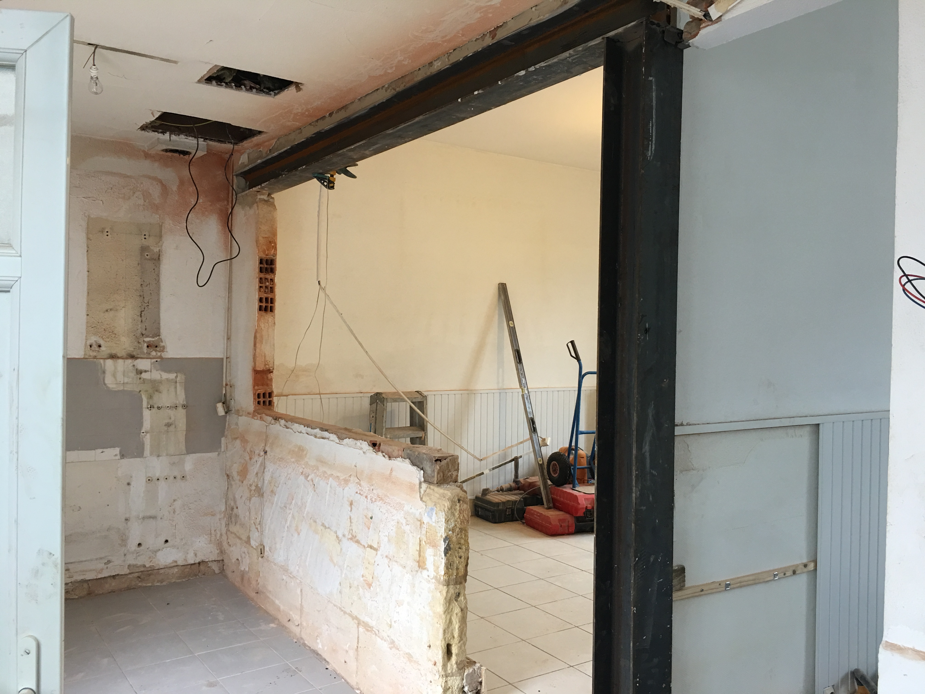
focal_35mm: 29
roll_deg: -2.2
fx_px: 775
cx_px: 462
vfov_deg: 48.2
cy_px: 347
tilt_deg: +0.5
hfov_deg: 61.7
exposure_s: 1/17
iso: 50
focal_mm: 4.15
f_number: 2.2
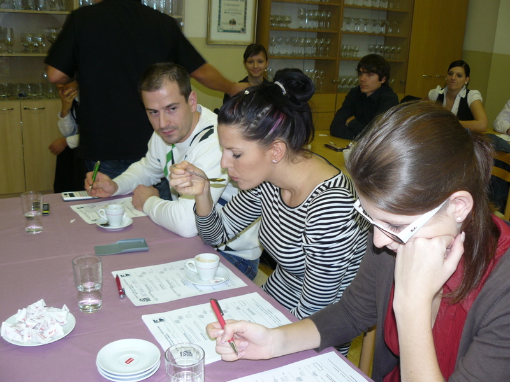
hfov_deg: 51.4
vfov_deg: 39.7
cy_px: 191
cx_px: 255
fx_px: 530
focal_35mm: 36
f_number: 2.8
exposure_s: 1/30
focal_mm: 6
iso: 100
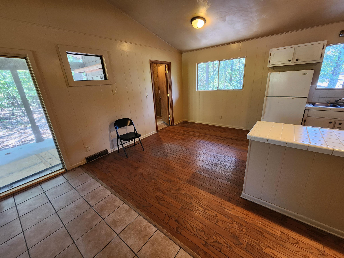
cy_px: 129
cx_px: 172
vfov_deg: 89.9
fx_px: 129
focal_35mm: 13
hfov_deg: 106.2
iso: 320
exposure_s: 1/40
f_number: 2.2
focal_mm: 2.2
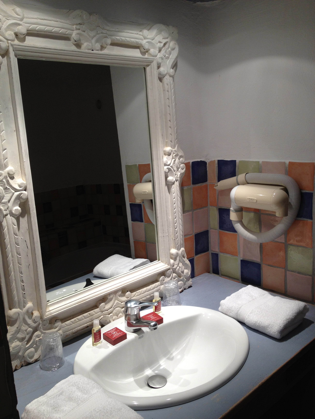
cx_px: 158
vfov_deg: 52.6
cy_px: 210
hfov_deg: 40.7
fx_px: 425
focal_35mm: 35
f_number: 2.4
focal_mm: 4.28
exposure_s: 1/60
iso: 80
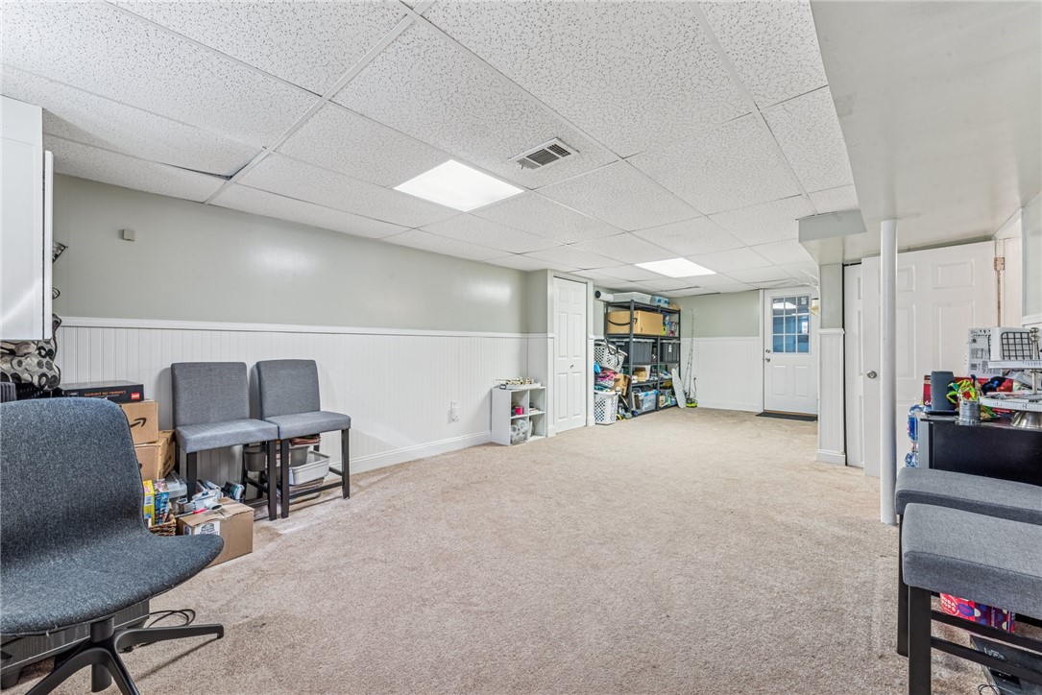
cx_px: 521
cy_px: 348
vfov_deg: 81.2
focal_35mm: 14
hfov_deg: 104.2
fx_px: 405
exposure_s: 1/2.5
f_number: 11
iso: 50
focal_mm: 14
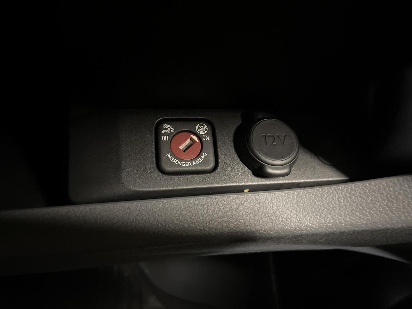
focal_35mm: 26
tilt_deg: -37.2
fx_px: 309
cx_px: 206
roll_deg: -10.8
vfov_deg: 53.1
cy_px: 154
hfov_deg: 67.3
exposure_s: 1/17
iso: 1600
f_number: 1.6
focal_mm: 5.1
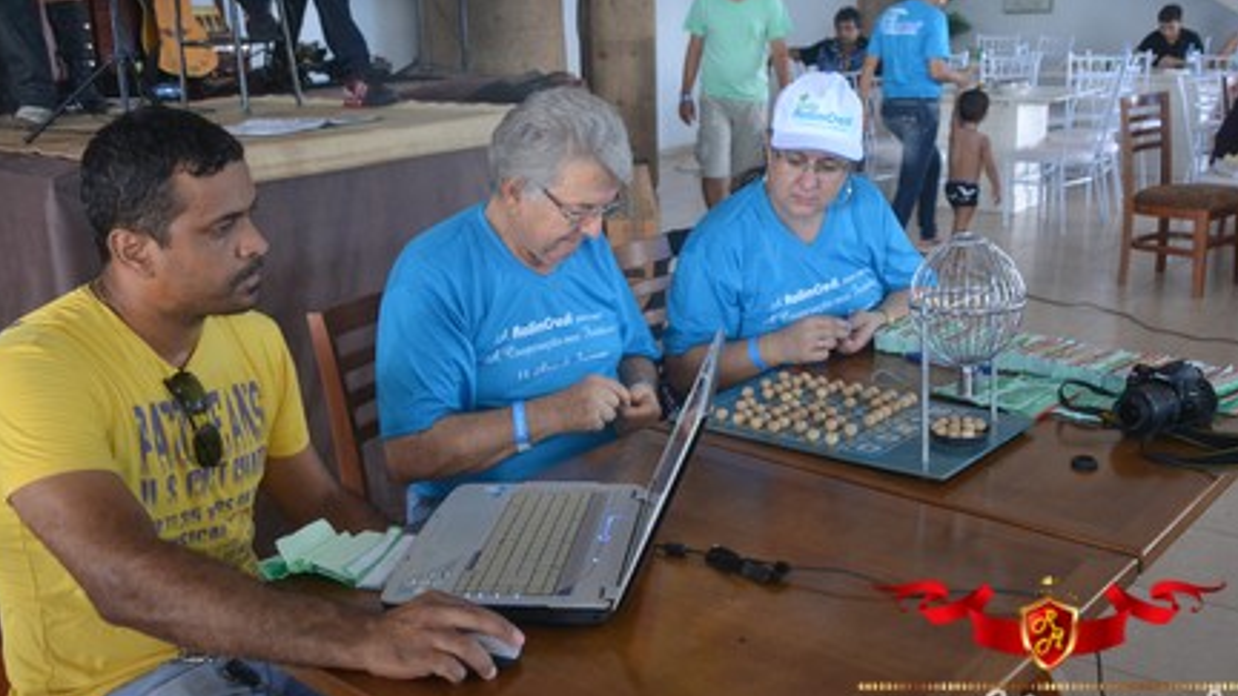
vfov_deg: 32.8
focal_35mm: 36
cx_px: 619
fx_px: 1182
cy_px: 332
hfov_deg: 55.3
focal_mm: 22
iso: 1600
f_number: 3.8
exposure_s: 1/60
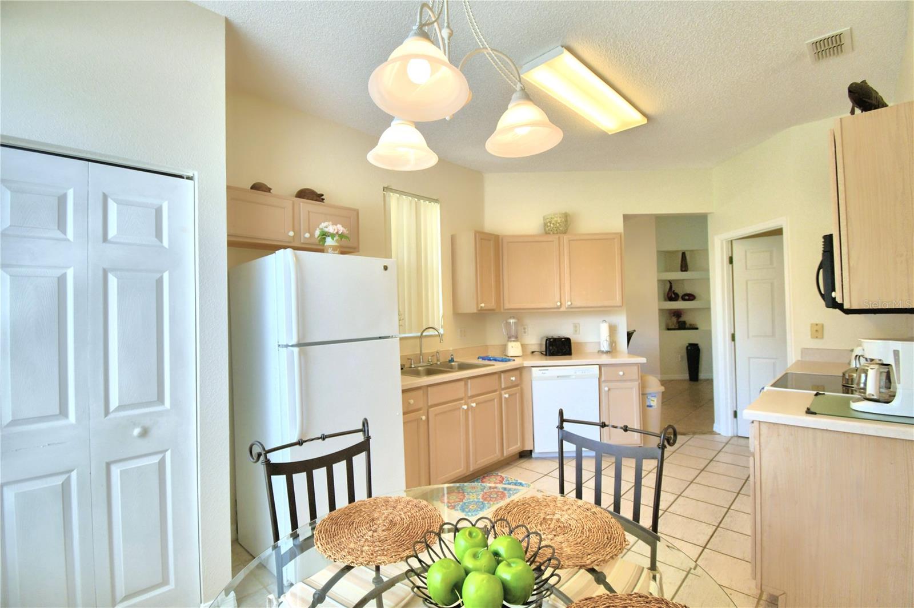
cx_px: 457
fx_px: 381
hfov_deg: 100.4
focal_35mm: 15
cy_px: 304
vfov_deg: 77.3
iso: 200
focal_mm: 10
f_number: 4.5
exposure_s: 1/250
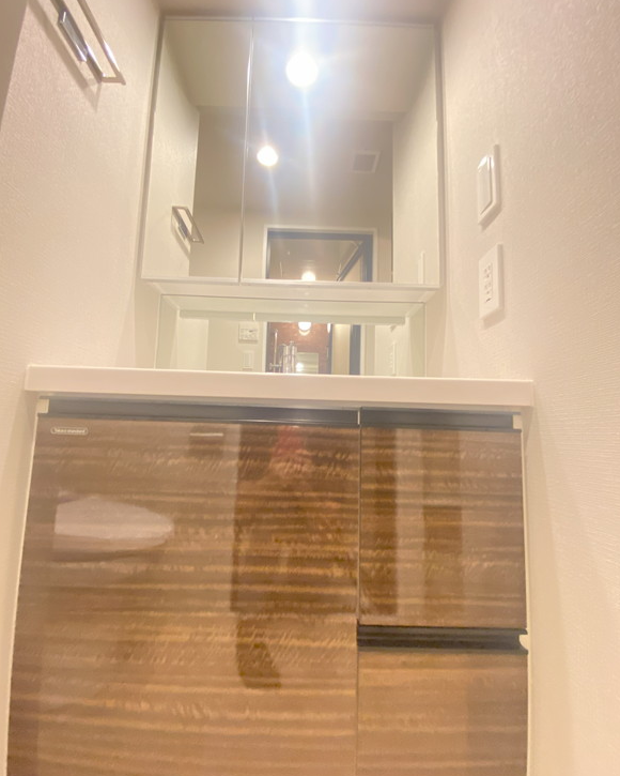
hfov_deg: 88.0
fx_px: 321
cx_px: 303
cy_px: 397
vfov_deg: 100.7
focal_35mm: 14
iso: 640
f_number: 2.4
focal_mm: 1.54
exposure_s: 1/33
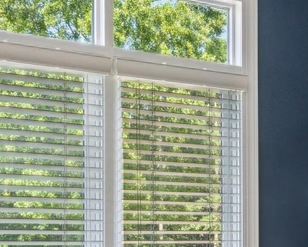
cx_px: 388
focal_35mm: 83
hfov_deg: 21.1
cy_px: 220
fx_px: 757
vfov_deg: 18.2
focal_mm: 14
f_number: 13
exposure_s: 1/15
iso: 400
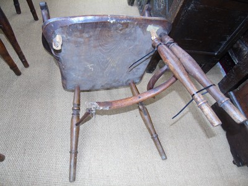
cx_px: 124
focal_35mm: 25
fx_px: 179
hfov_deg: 69.4
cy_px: 93
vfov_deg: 54.9
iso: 200
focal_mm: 4.4
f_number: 3.4
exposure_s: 1/30
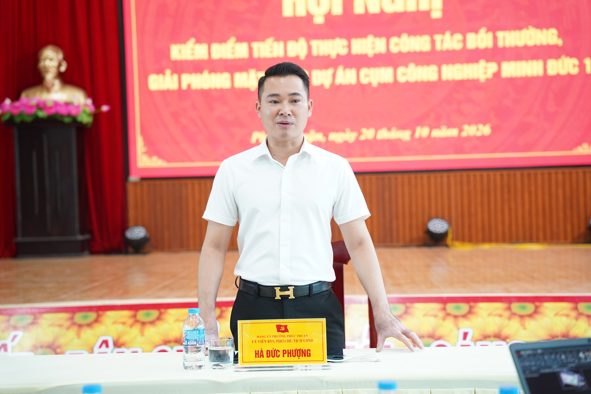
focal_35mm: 63
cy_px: 197
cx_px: 296
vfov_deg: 21.7
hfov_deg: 32.0
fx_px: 1029
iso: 1600
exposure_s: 1/125
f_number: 3.2
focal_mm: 62.7
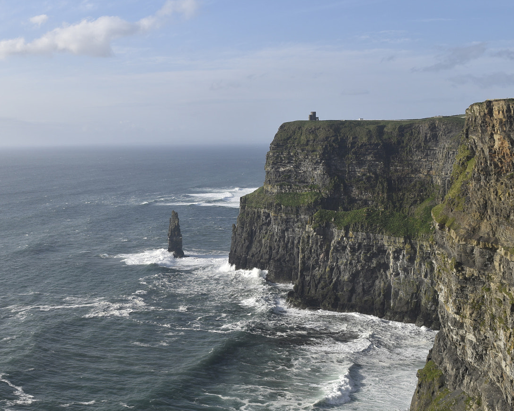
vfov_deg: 31.6
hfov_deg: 38.4
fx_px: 726
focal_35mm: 48
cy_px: 220
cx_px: 155
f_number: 10
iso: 100
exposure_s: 1/200
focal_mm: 23
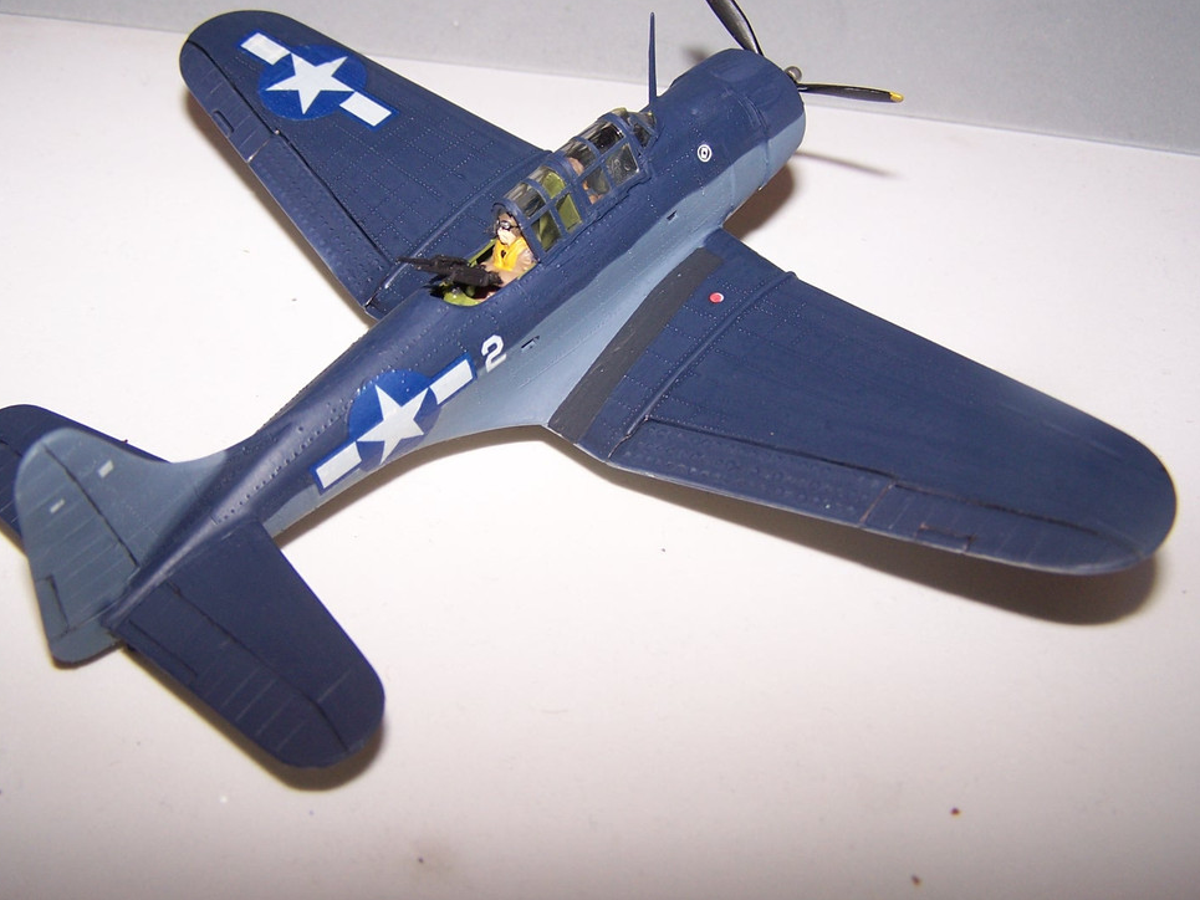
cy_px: 415
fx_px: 1456
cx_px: 565
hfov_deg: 44.8
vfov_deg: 34.3
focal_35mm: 42
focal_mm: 6.3
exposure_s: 1/60
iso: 80
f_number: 2.8
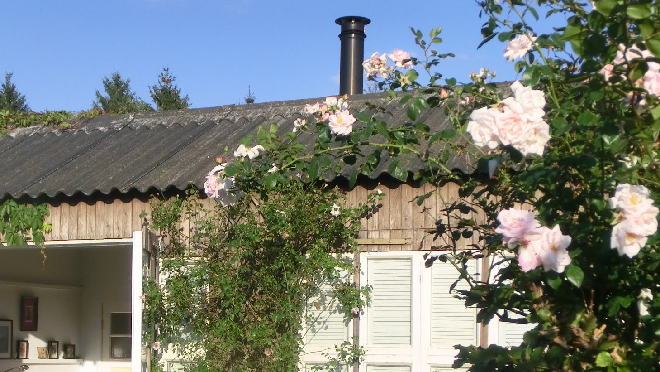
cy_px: 320
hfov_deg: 27.0
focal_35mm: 78
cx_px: 219
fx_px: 1365
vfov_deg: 15.3
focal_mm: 9.09
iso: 80
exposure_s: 1/800
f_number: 4.4
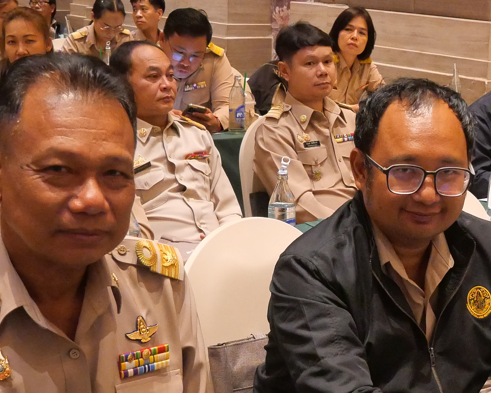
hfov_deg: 28.6
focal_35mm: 65
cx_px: 388
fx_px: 945
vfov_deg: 23.0
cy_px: 334
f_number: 4
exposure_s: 1/125
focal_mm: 12
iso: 3200
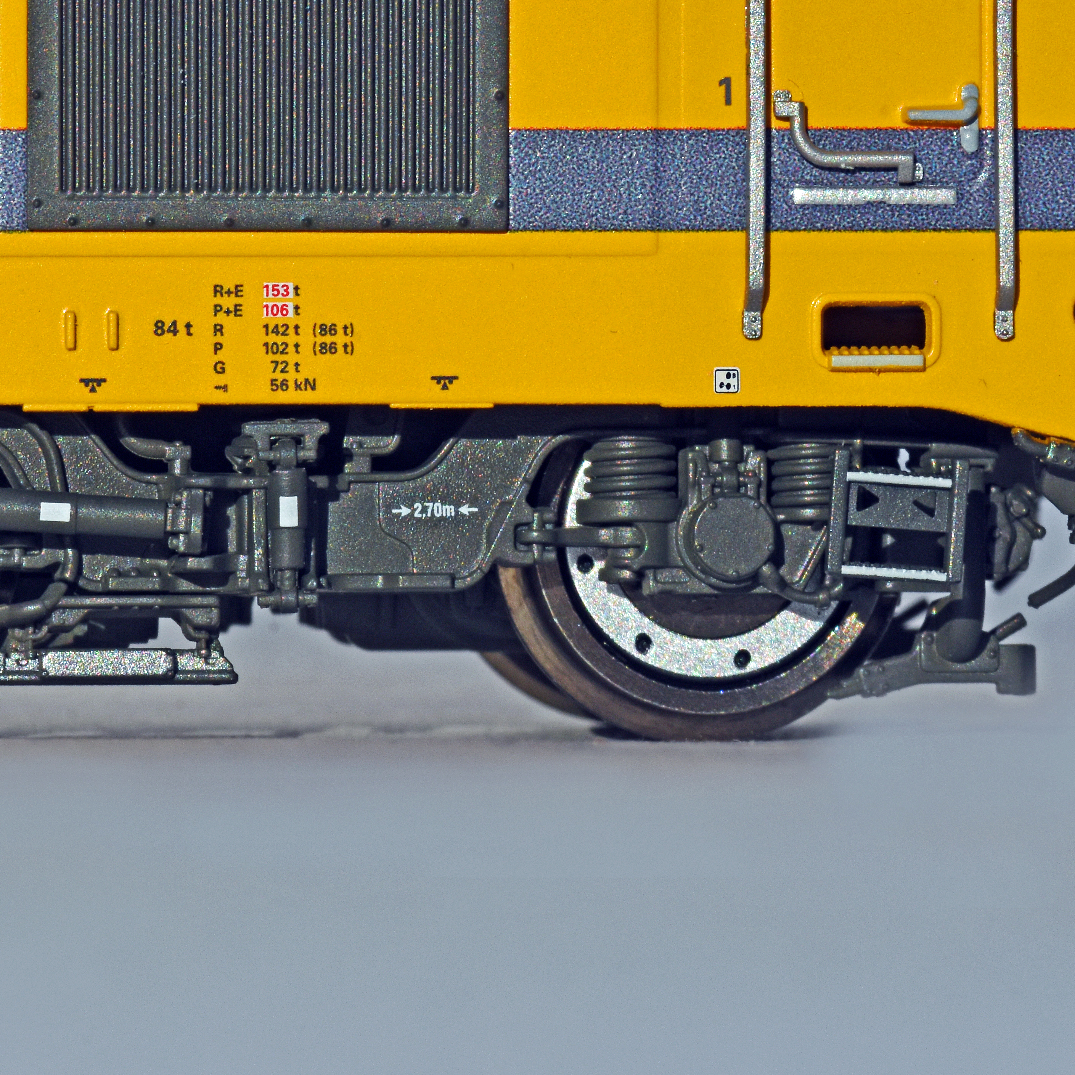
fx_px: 10010
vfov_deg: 6.1
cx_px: 106
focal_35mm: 285
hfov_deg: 6.1
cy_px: 340
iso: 400
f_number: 20
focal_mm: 105
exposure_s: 1/400
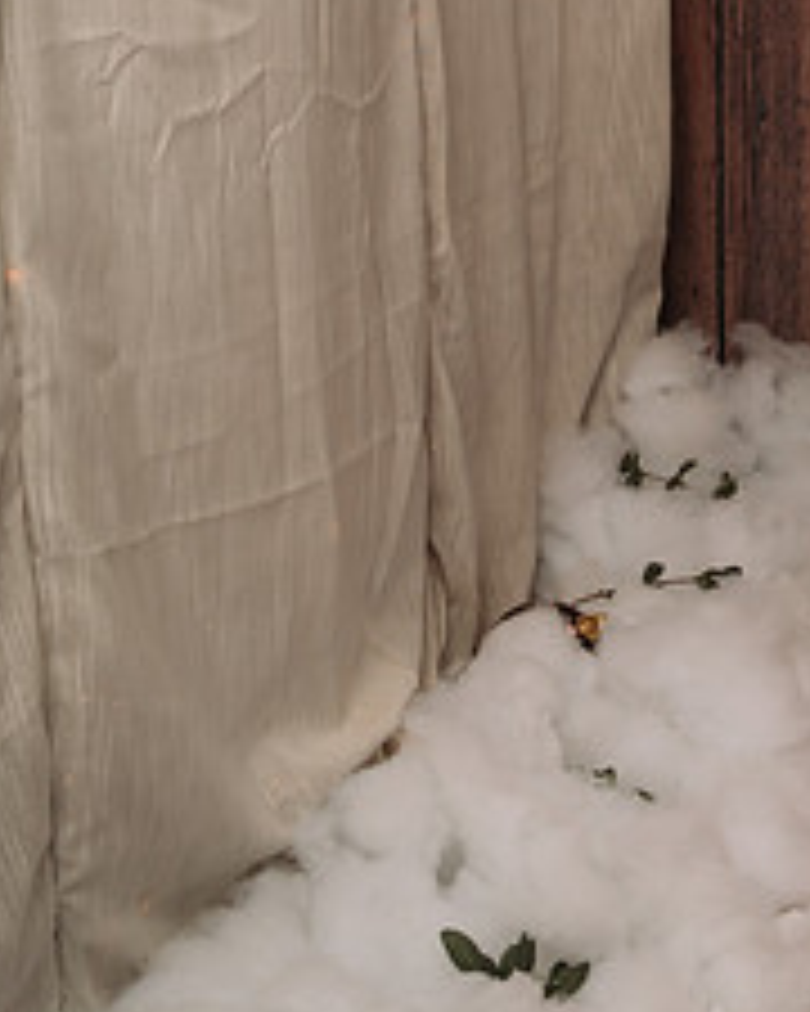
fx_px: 2697
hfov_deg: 15.7
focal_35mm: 90
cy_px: 230
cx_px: 1230
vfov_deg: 21.1
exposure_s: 1/100
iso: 100
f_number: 6.3
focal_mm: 35
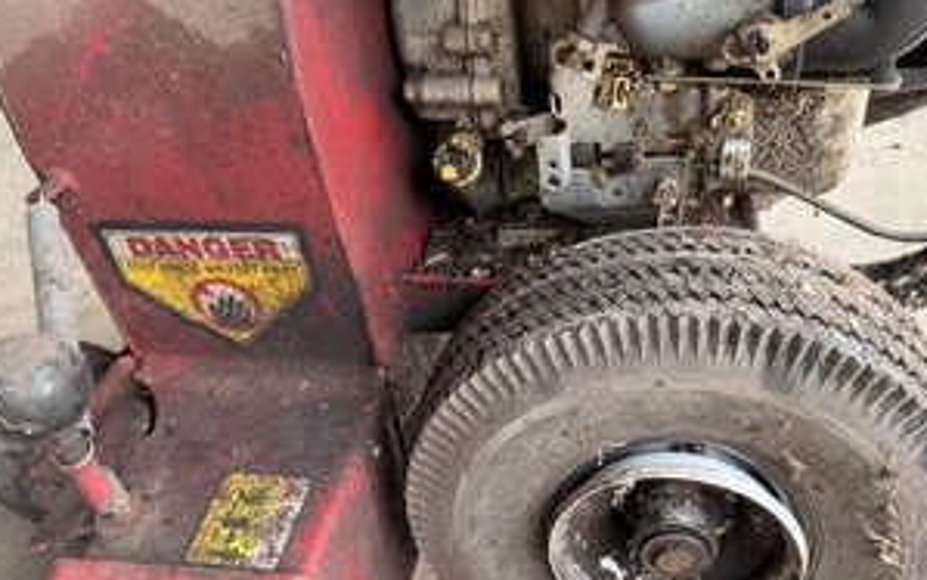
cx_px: 552
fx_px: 859
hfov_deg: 56.3
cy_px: 335
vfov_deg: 37.2
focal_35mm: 34
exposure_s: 1/121
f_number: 1.78
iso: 200
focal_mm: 6.76
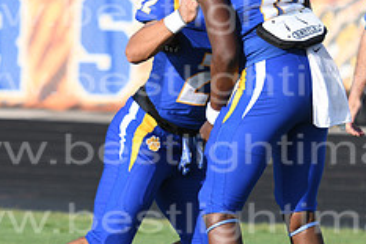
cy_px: 119
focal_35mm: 561
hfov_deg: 3.7
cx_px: 273
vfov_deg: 2.4
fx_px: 5699
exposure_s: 1/2500
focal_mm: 150
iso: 200
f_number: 4
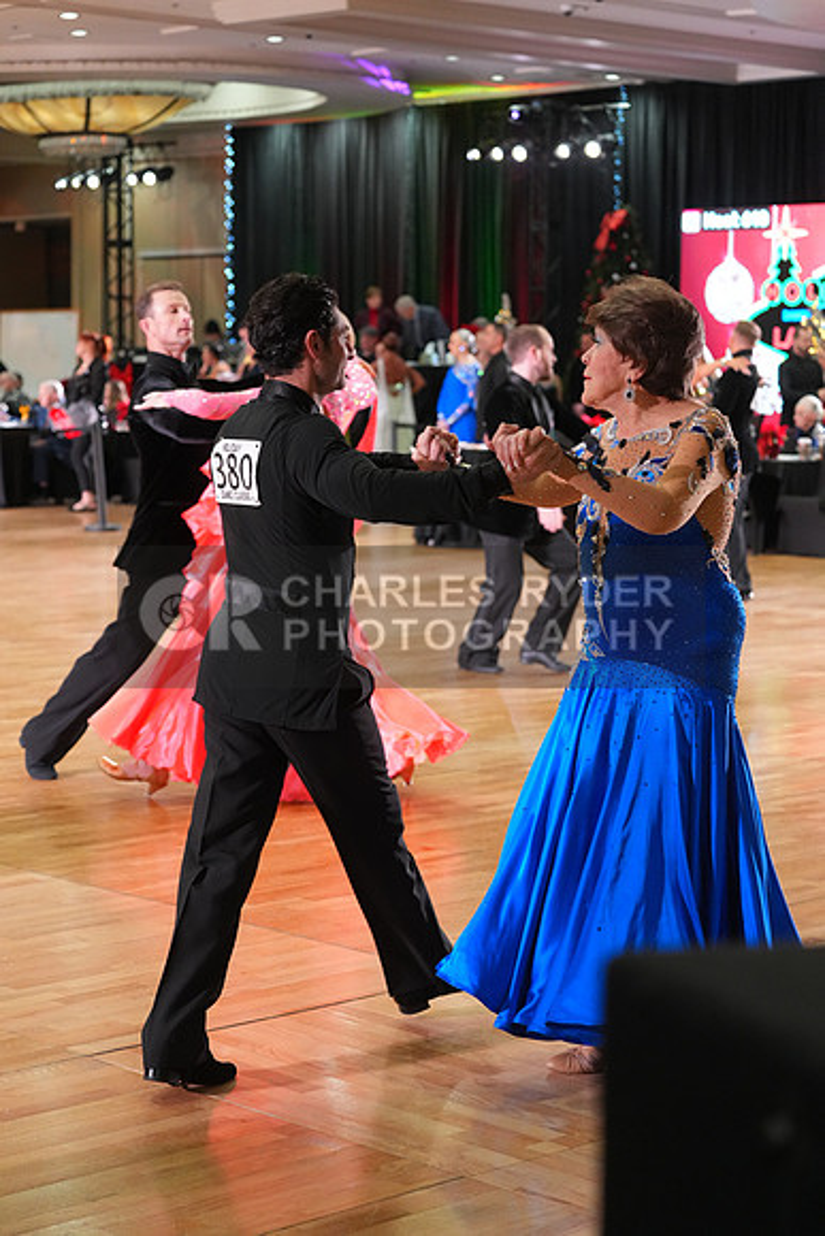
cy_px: 618
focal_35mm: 74
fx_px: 2542
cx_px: 412
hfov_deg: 18.4
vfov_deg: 27.3
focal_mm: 74
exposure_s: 1/200
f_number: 4
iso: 3200
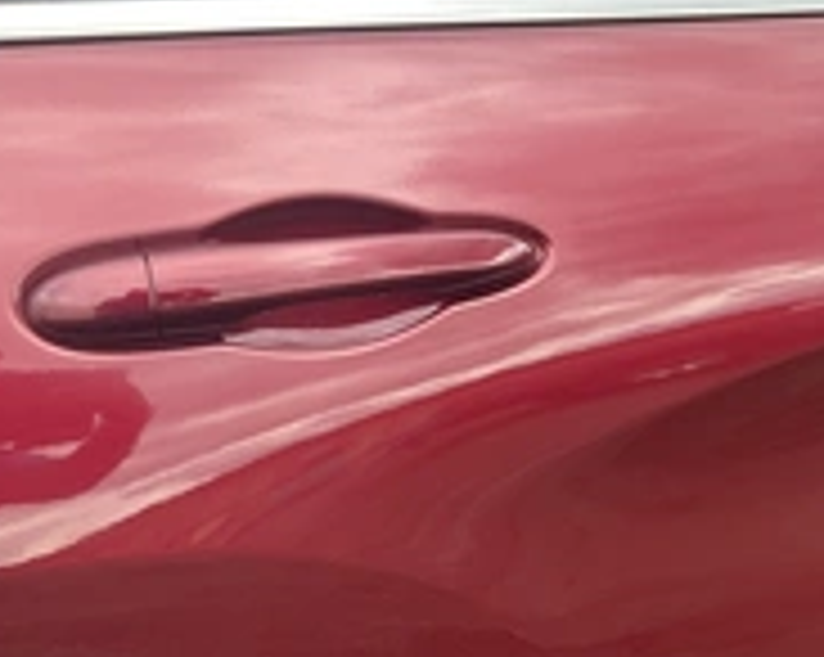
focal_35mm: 62
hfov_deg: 29.1
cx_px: 761
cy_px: 540
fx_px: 1510
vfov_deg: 24.1
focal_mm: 3
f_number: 1.8
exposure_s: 1/130
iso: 20
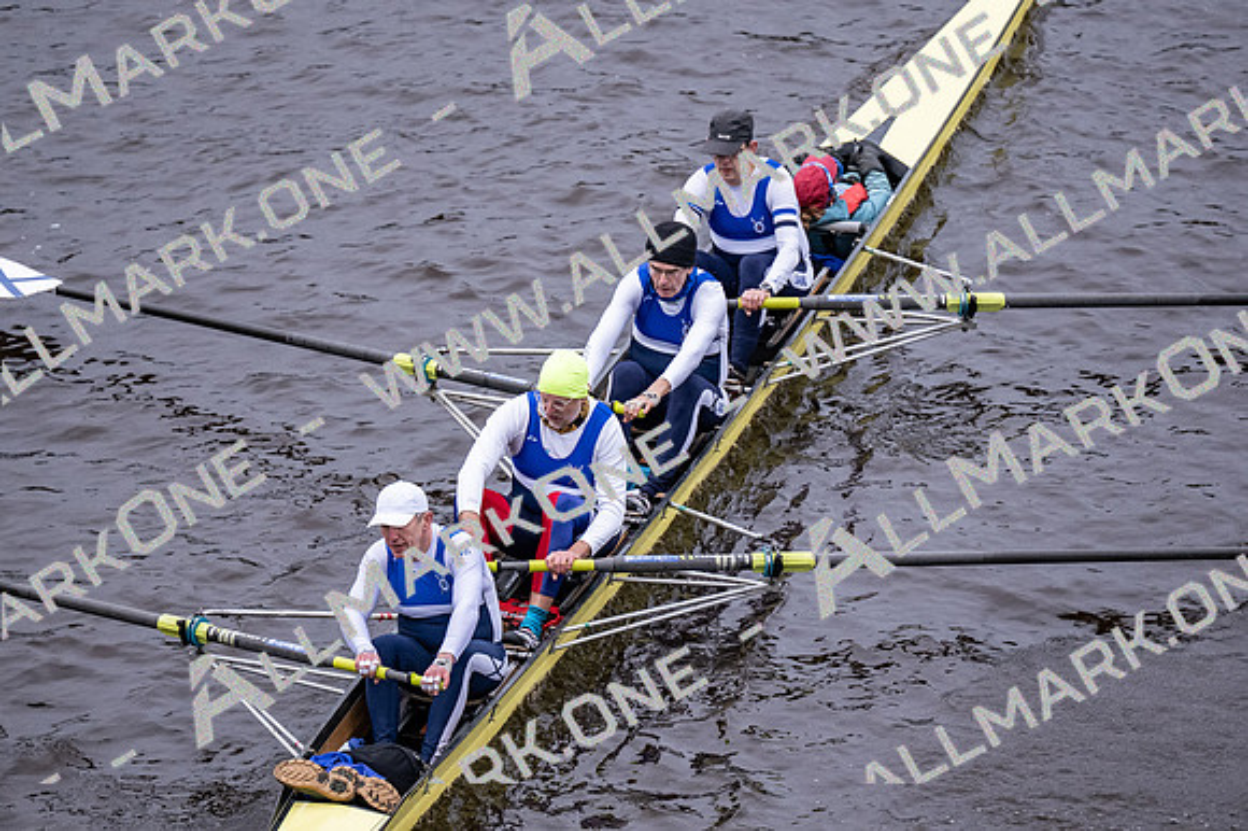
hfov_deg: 6.9
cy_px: 416
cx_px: 624
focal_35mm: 300
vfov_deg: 4.6
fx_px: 10394
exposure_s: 1/2000
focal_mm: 200
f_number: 2.8
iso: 2200
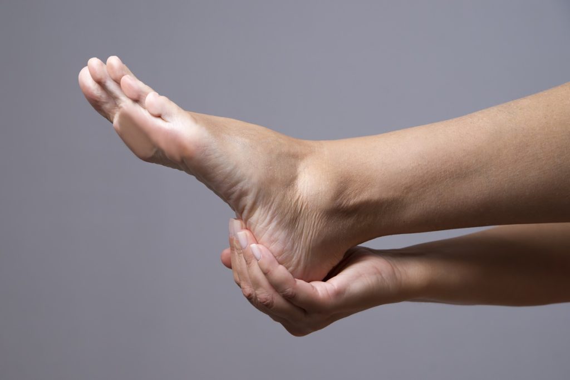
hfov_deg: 27.0
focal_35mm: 75
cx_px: 285
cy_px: 190
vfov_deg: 18.2
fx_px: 1188
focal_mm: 75
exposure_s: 1/100
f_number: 6.3
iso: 200
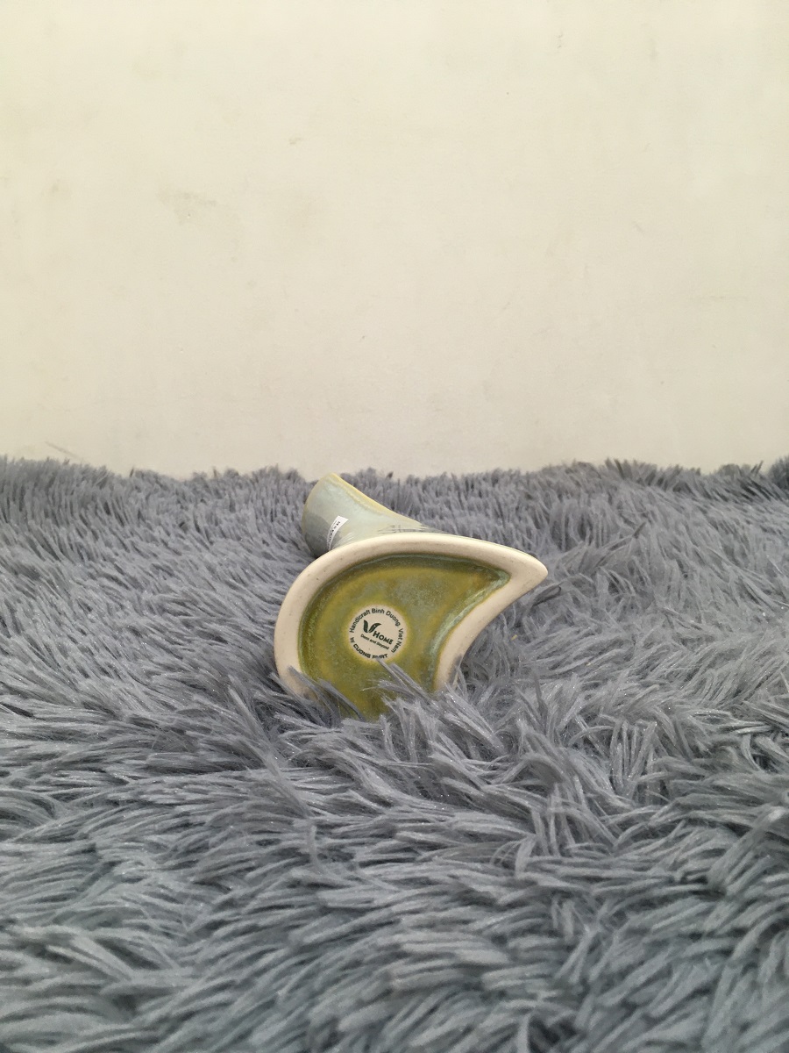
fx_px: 881
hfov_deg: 48.2
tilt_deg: -13.2
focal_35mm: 29
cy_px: 526
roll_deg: -0.3
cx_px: 394
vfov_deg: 61.7
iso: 100
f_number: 2.2
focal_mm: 4.15
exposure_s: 1/33
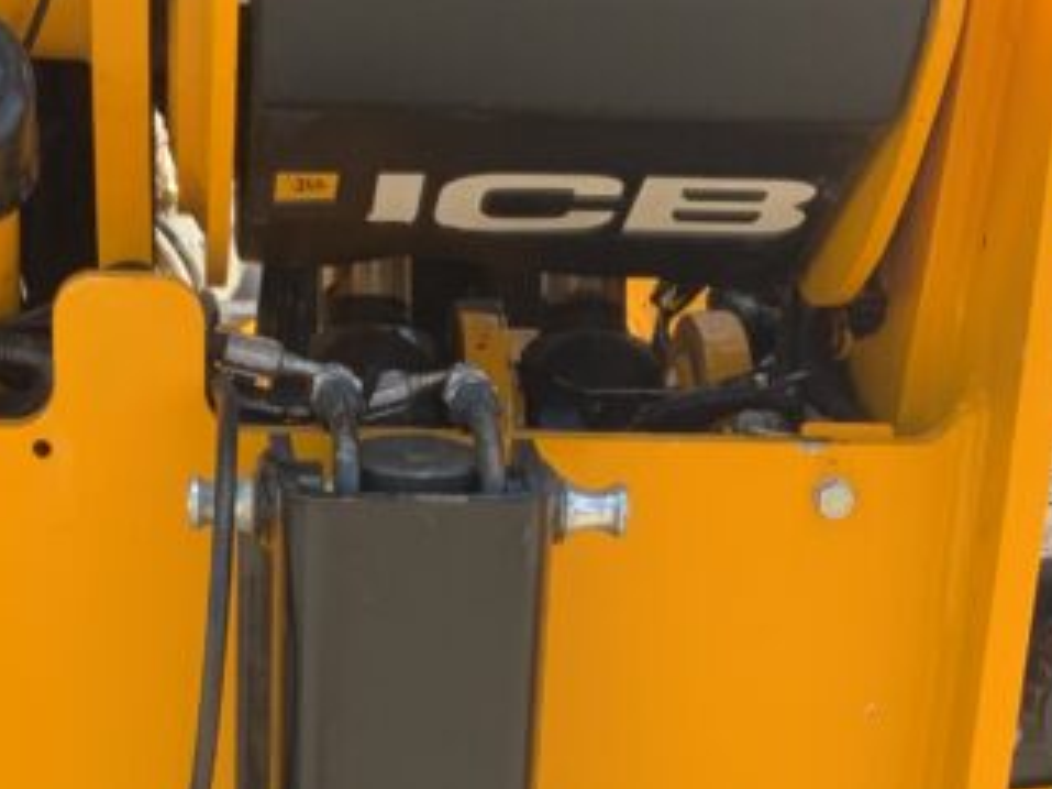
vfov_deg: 15.1
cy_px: 1046
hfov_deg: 21.1
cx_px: 468
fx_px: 2825
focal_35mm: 93
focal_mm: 3
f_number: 1.8
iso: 16
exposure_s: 1/191
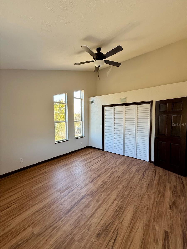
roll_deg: +1.4
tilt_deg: -3.0
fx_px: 101
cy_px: 124
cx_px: 94
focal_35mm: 14
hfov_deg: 85.7
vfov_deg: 102.1
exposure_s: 1/99
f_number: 2.2
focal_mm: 2.22
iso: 80
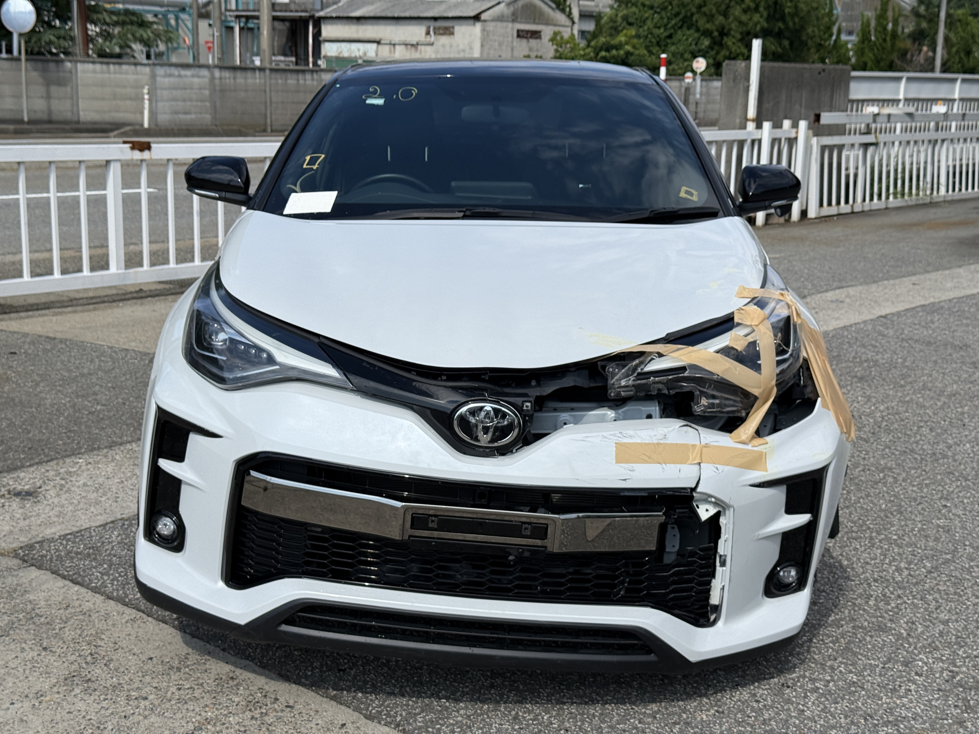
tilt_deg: -11.8
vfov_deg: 30.3
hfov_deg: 39.7
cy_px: 367
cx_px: 490
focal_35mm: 48
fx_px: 1358
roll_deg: -1.9
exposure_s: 1/6536
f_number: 1.78
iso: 64
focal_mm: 6.76
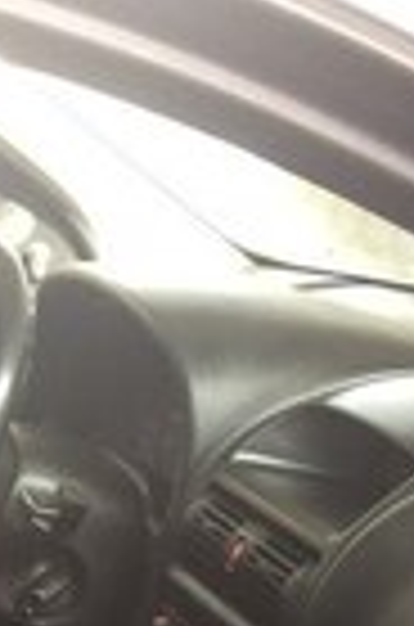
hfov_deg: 12.0
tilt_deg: -31.4
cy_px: 968
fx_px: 1872
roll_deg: -3.1
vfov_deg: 17.0
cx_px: -234
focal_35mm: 108
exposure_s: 1/33
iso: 50
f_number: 2.2
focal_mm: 4.15
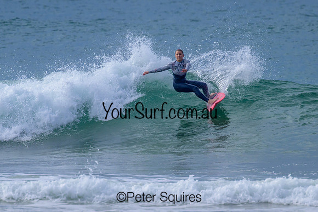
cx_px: 146
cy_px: 119
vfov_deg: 1.3
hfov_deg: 1.9
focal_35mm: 1098
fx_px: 9698
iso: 800
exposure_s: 1/2000
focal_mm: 800
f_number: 11
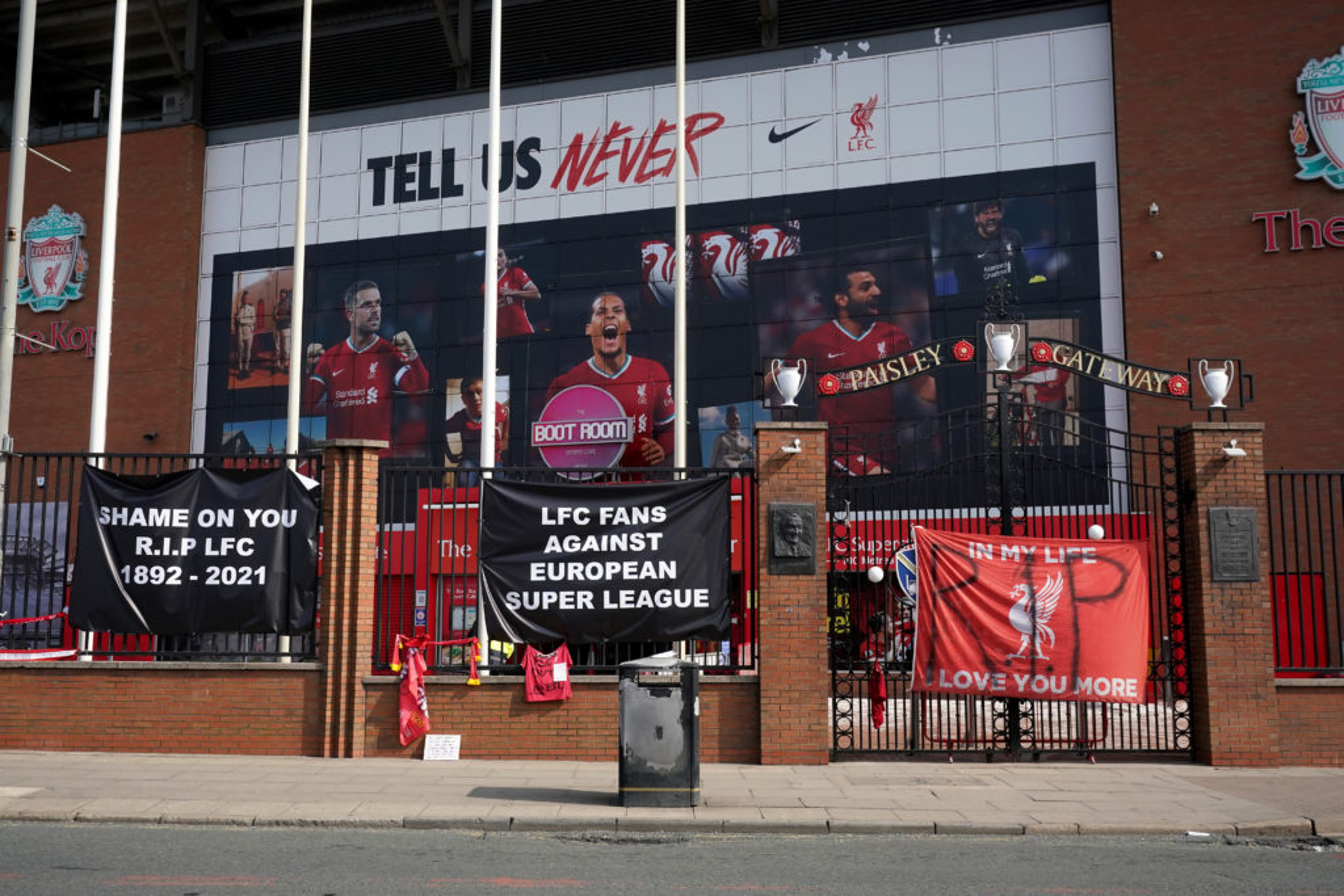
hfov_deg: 54.4
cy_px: 448
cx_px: 672
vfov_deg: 37.9
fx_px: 1307
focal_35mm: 35
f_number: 7.1
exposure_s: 1/4000
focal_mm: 35
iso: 2000
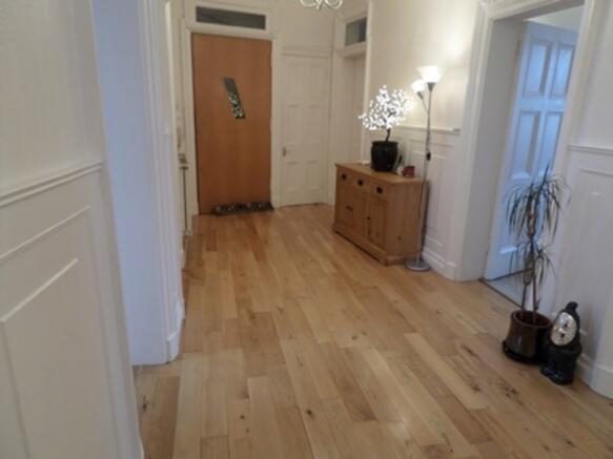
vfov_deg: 56.8
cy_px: 230
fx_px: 425
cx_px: 306
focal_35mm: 24
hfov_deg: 71.6
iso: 200
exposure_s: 1/20
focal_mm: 4.3
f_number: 3.1
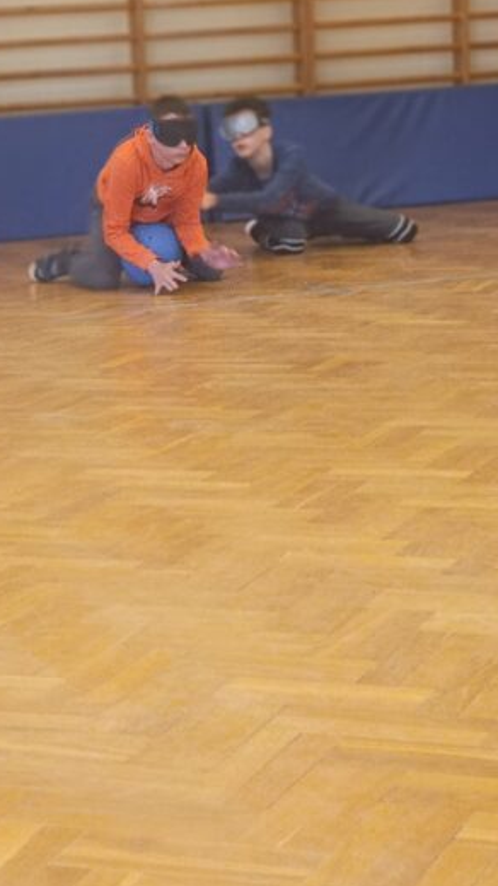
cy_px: 353
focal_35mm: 99
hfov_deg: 12.2
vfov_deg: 21.5
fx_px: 2324
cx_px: 116
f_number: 1.65
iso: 1046
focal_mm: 6.11
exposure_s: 1/100
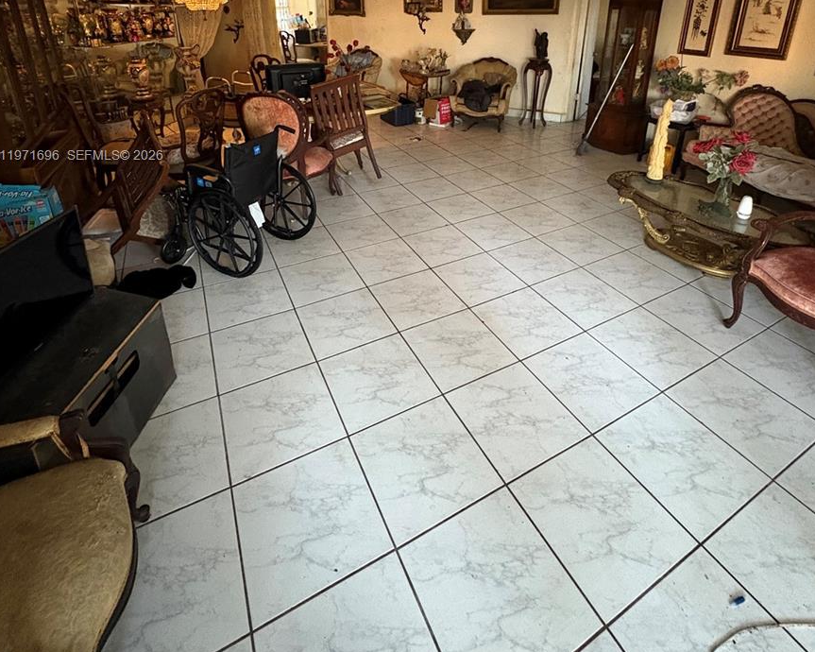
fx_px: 458
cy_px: 157
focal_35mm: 19
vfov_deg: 66.1
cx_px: 414
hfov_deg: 83.3
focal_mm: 2.22
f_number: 2.2
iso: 800
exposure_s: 1/30
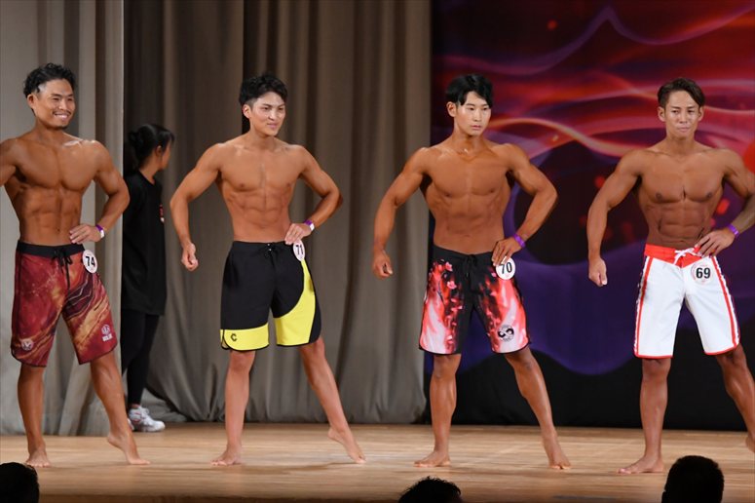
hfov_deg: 9.2
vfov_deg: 6.1
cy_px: 252
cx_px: 378
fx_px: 4717
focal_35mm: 225
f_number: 5.6
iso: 3200
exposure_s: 1/400
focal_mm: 150
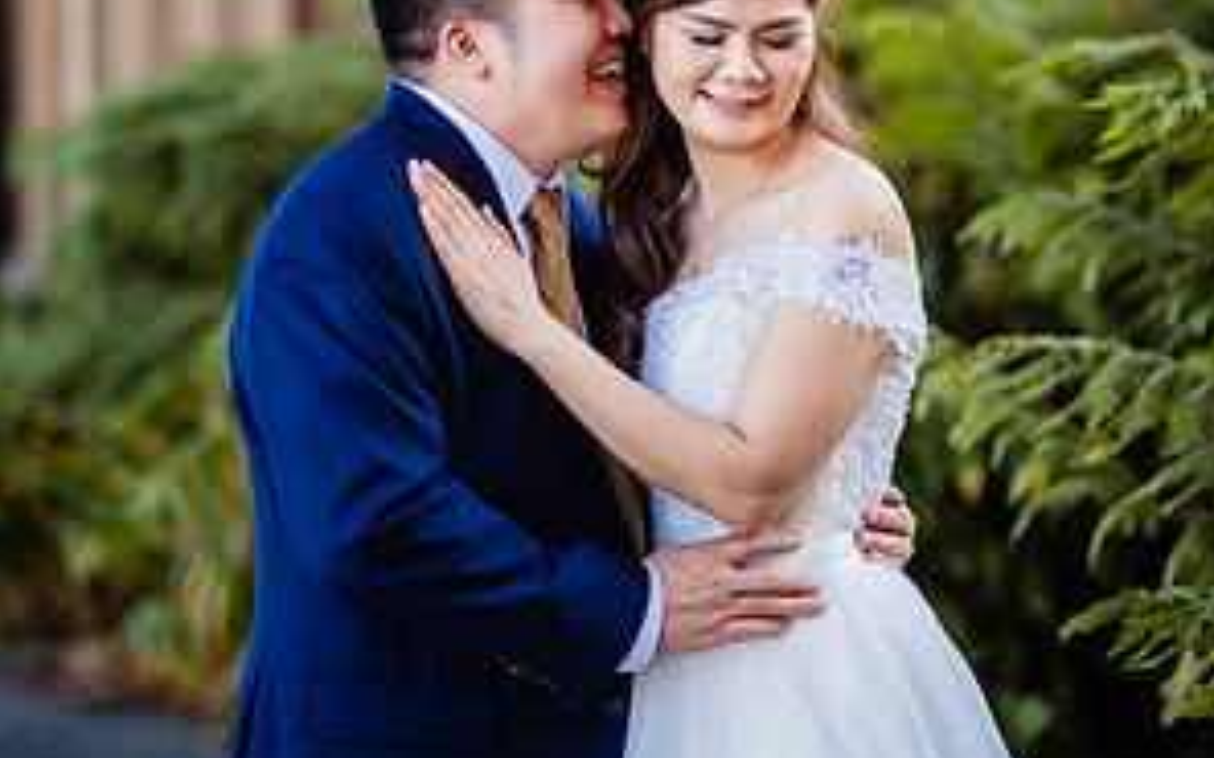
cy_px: 197
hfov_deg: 16.1
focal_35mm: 130
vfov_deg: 10.1
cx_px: 607
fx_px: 4301
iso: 160
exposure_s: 1/400
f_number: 1.2
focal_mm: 56
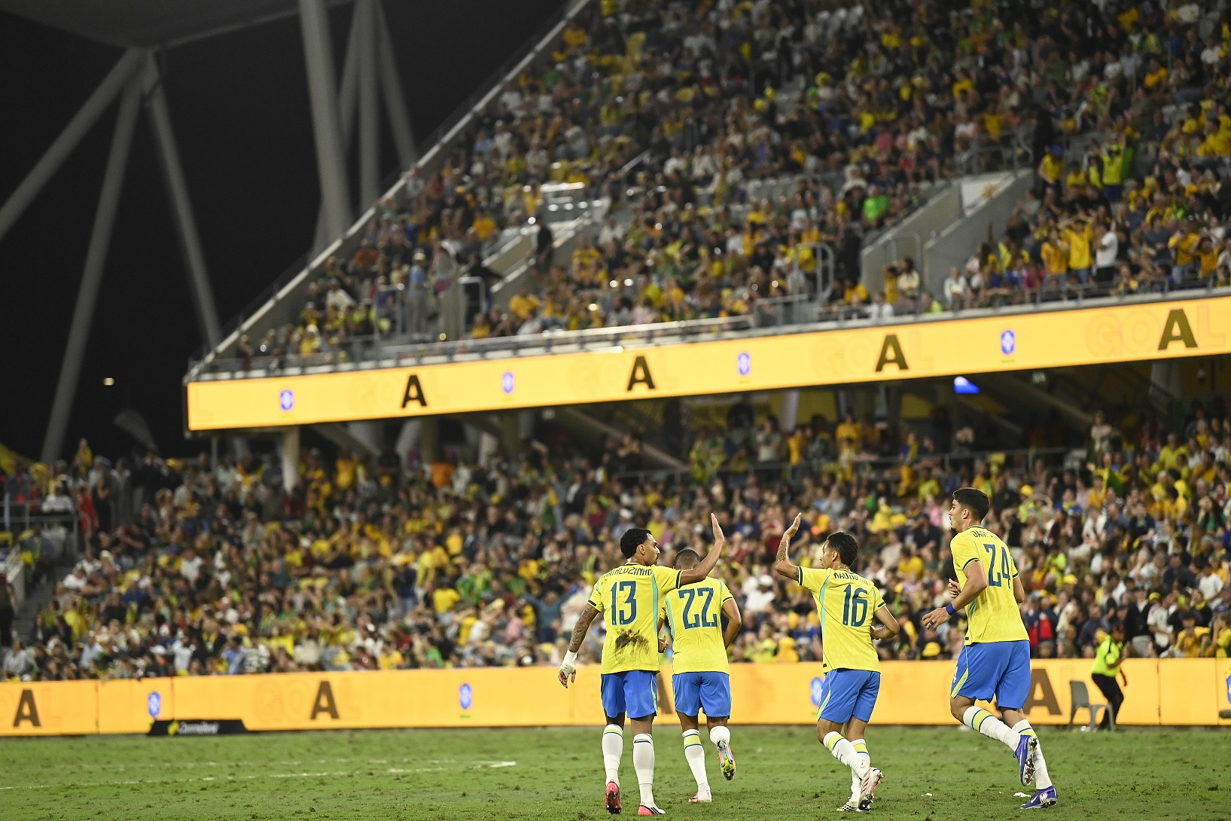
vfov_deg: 6.9
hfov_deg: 10.3
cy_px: 410
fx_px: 6838
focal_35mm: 200
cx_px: 616
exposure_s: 1/2000
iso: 3200
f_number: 2.8
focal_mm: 200
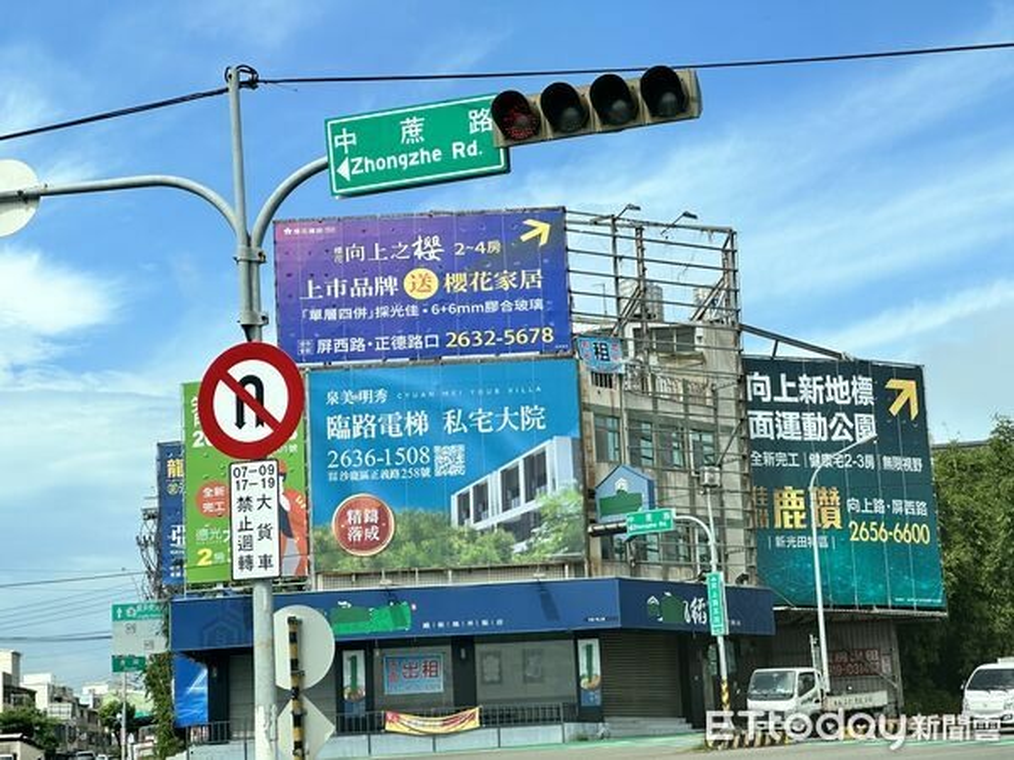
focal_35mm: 77
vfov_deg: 19.1
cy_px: 380
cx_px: 507
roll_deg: +3.3
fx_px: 2256
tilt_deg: +10.4
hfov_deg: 25.3
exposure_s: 1/459
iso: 32
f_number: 2.8
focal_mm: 9
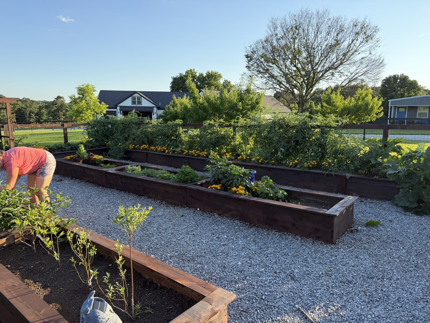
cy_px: 162
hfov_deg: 71.6
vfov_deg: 56.8
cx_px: 215
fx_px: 298
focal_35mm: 24
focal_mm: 6.76
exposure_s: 1/1192
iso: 100
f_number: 1.78
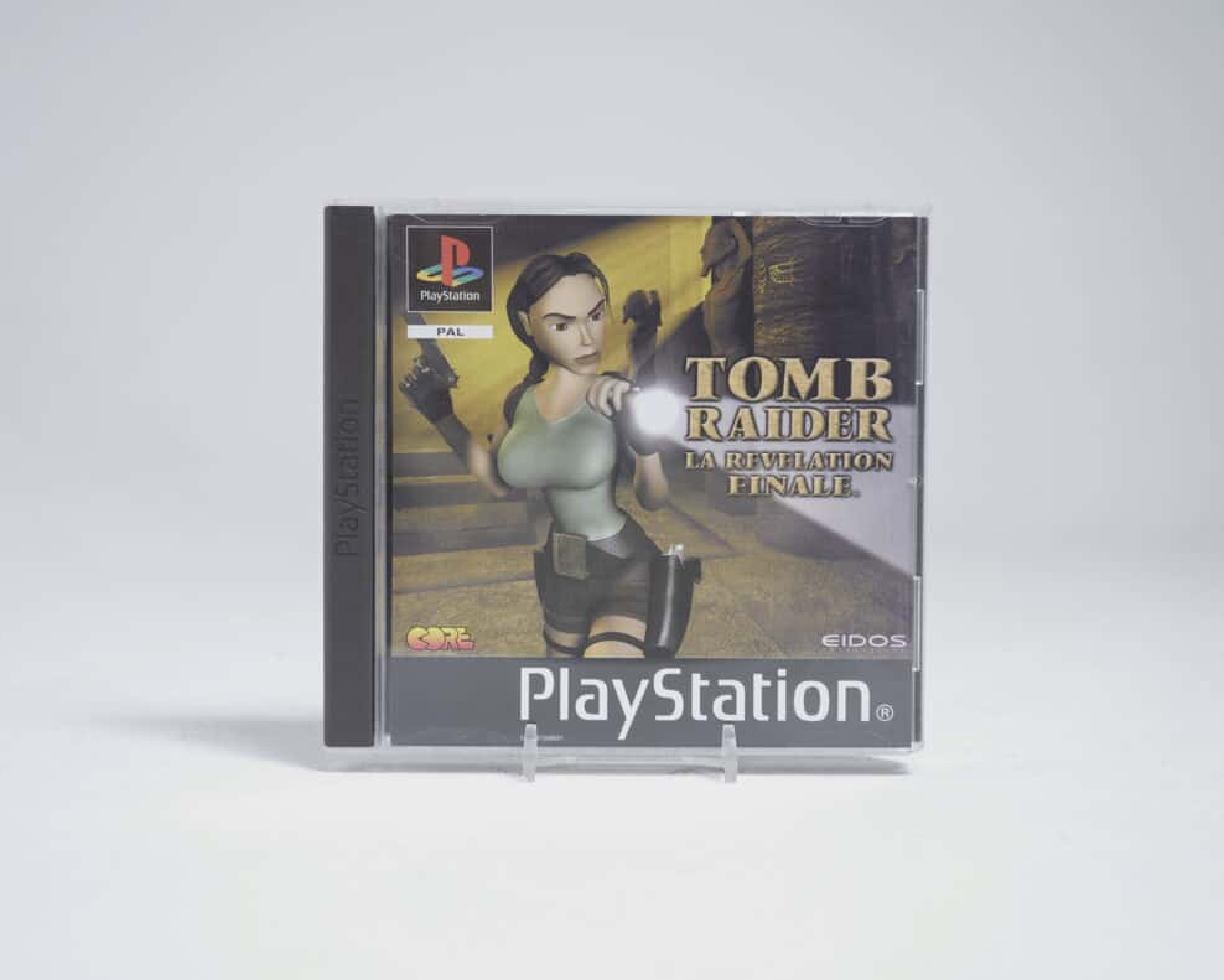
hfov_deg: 38.0
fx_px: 1776
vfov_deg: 30.9
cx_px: 626
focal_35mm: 49
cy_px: 493
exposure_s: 1/4
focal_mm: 43
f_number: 5.6
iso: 100
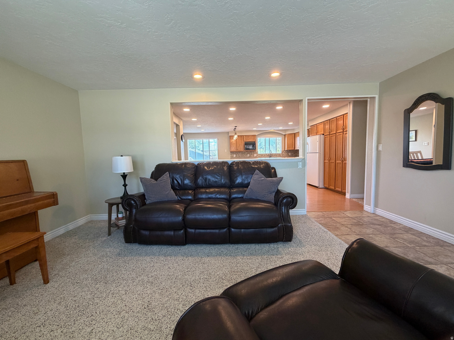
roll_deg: +1.5
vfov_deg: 85.7
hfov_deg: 102.1
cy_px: 170
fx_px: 184
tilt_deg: -5.1
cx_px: 227
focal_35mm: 14
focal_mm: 2.22
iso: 250
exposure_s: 1/120
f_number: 2.2
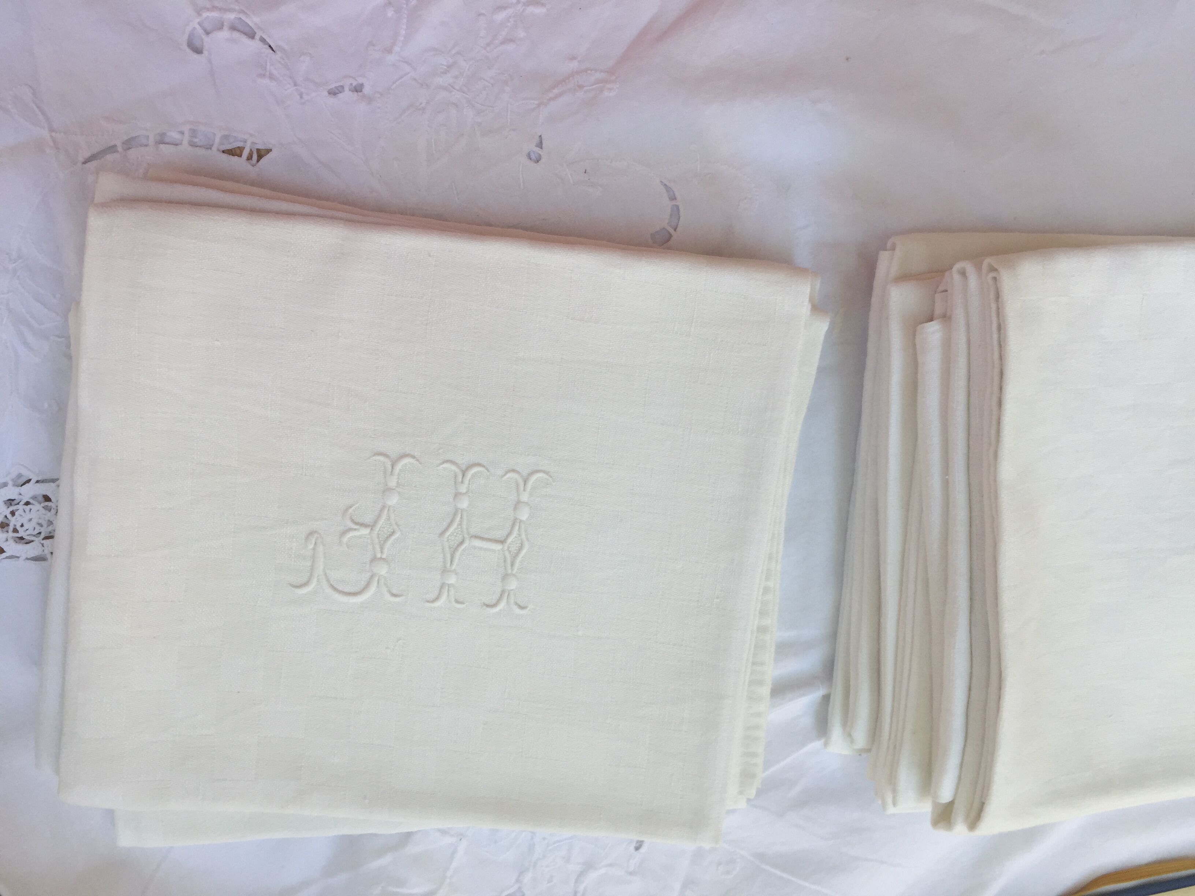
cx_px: 598
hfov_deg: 61.7
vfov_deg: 48.2
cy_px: 448
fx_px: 1001
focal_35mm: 29
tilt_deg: -78.1
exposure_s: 1/118
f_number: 2.2
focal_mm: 4.15
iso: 32
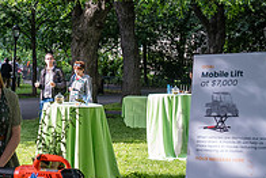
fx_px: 769
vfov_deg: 13.1
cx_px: -81
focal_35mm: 104
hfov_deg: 18.3
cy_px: 132
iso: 800
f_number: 4
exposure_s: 1/1000
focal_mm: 35
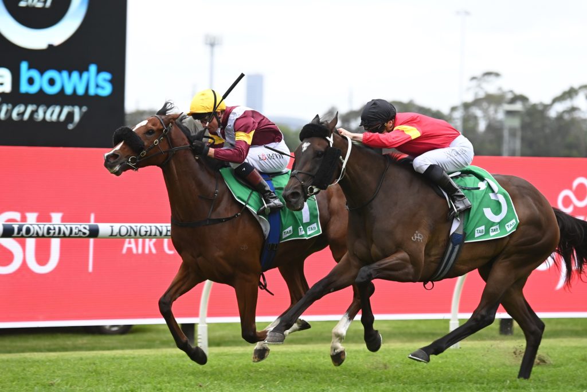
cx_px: 294
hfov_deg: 8.2
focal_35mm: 250
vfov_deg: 5.5
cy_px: 196
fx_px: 4077
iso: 1600
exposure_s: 1/1250
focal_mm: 250
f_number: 5.6
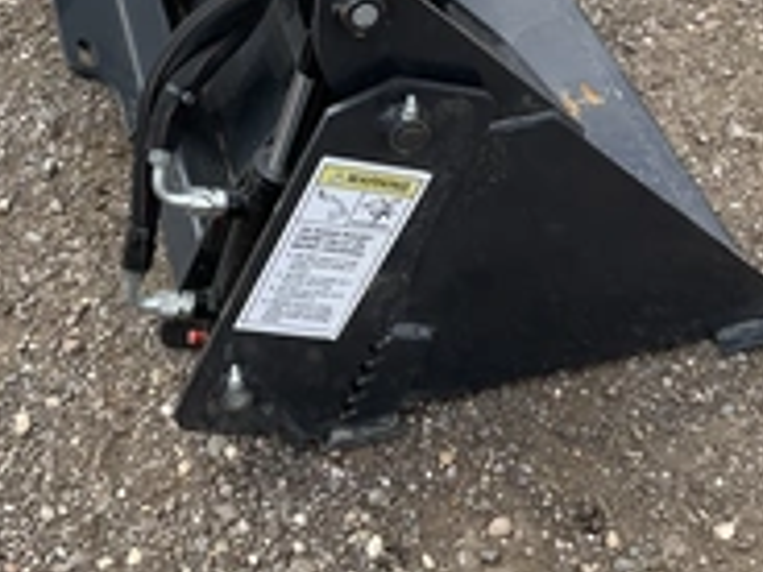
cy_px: 66
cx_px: 307
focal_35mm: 63
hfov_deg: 30.6
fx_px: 1389
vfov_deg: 22.8
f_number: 1.8
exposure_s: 1/898
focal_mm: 3
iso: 25
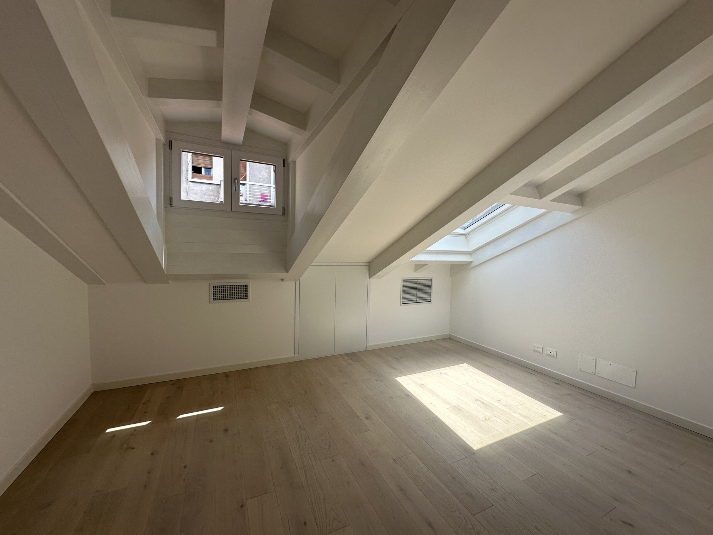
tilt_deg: -3.2
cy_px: 268
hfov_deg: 102.1
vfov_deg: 85.7
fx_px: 288
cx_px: 356
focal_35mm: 14
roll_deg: -1.7
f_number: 2.2
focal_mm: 2.22
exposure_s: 1/418
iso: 40
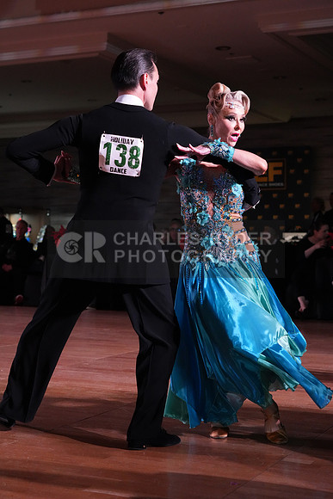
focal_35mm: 61
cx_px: 166
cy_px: 250
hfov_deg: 22.3
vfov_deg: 32.9
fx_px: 846
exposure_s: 1/320
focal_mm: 61
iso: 5000
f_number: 5
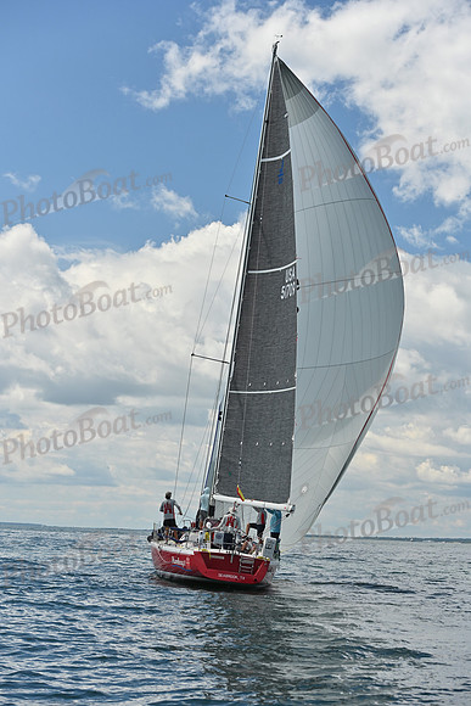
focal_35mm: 70
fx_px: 1373
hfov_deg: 19.5
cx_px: 236
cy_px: 353
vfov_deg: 28.8
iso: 250
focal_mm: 70
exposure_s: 1/1000
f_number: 5.6
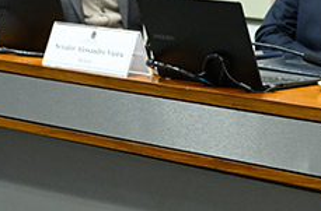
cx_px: 272
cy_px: 98
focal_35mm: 143
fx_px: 1271
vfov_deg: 9.5
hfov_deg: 14.3
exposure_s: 1/160
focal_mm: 38
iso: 1600
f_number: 2.8
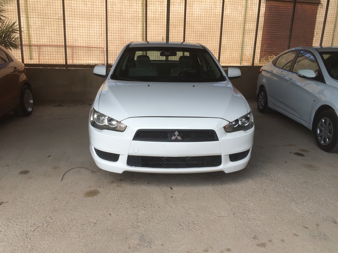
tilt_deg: -14.7
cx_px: 169
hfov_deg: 61.7
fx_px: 283
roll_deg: -2.4
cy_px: 126
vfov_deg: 48.2
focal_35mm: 29
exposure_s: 1/933
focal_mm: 4.15
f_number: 2.2
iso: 32
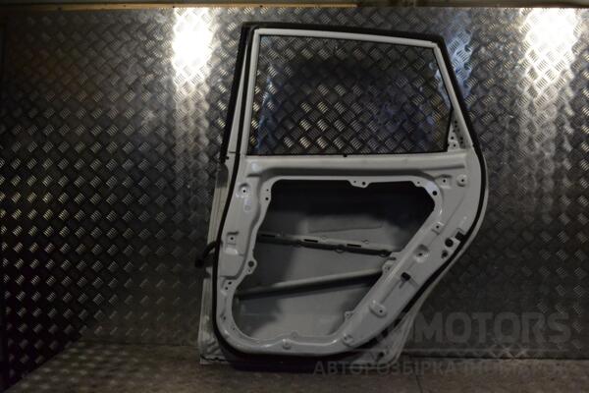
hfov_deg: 57.2
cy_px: 196
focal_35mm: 33
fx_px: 540
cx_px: 294
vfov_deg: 40.0
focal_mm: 22
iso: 3200
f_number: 11
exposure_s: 1/500
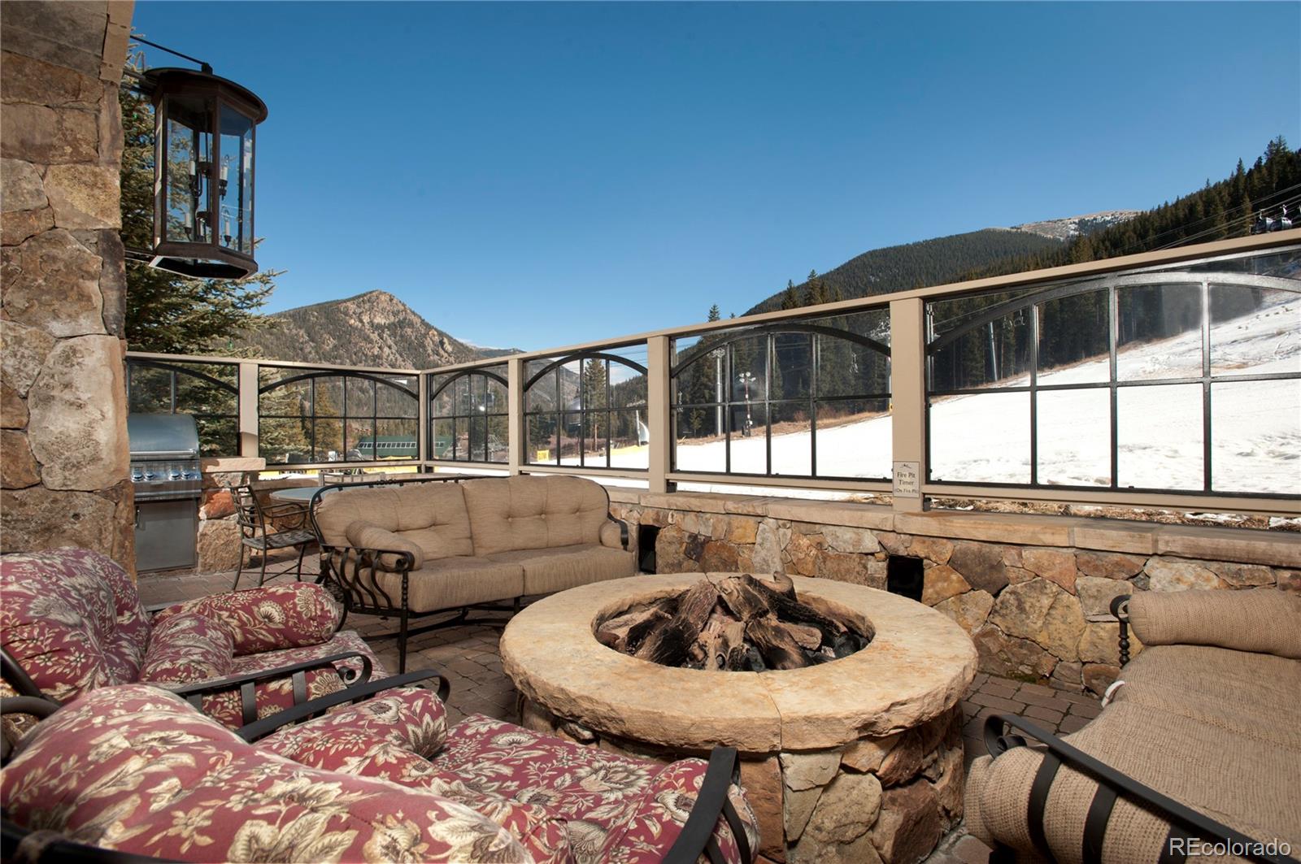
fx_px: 614
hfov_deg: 93.3
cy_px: 432
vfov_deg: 70.3
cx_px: 650
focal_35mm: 17
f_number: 11
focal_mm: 17
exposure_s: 1/250
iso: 250
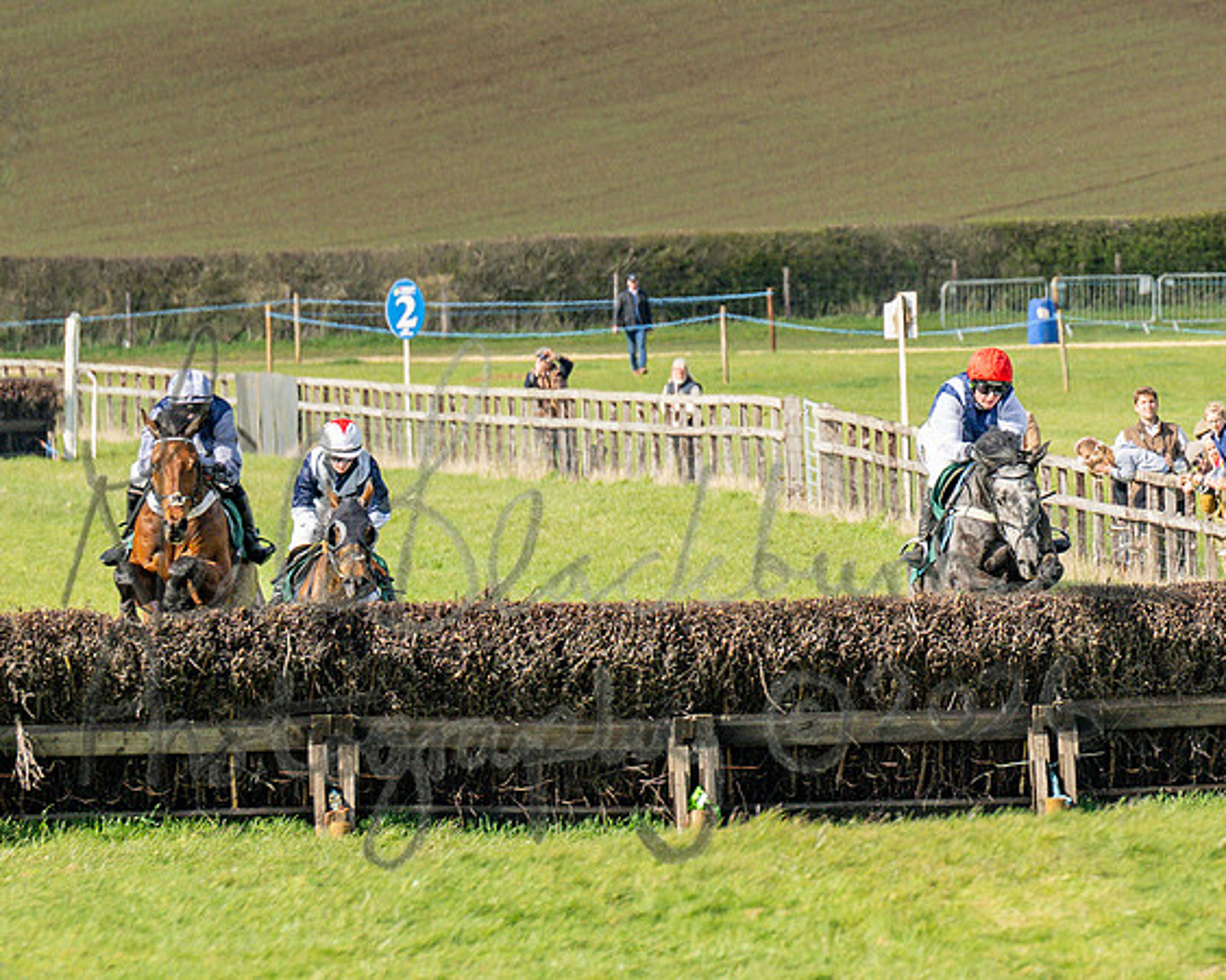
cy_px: 397
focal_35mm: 611
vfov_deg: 2.5
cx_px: 1311
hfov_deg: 3.2
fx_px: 22151
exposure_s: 1/1600
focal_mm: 185
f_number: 4.5
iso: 250
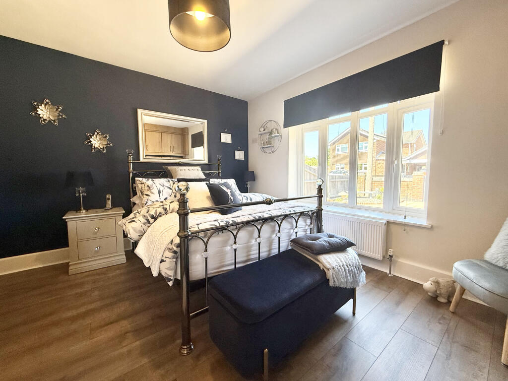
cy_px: 190
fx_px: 205
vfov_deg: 85.7
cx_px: 254
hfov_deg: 102.1
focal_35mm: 14
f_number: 2.2
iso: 125
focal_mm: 2.22
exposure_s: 1/99
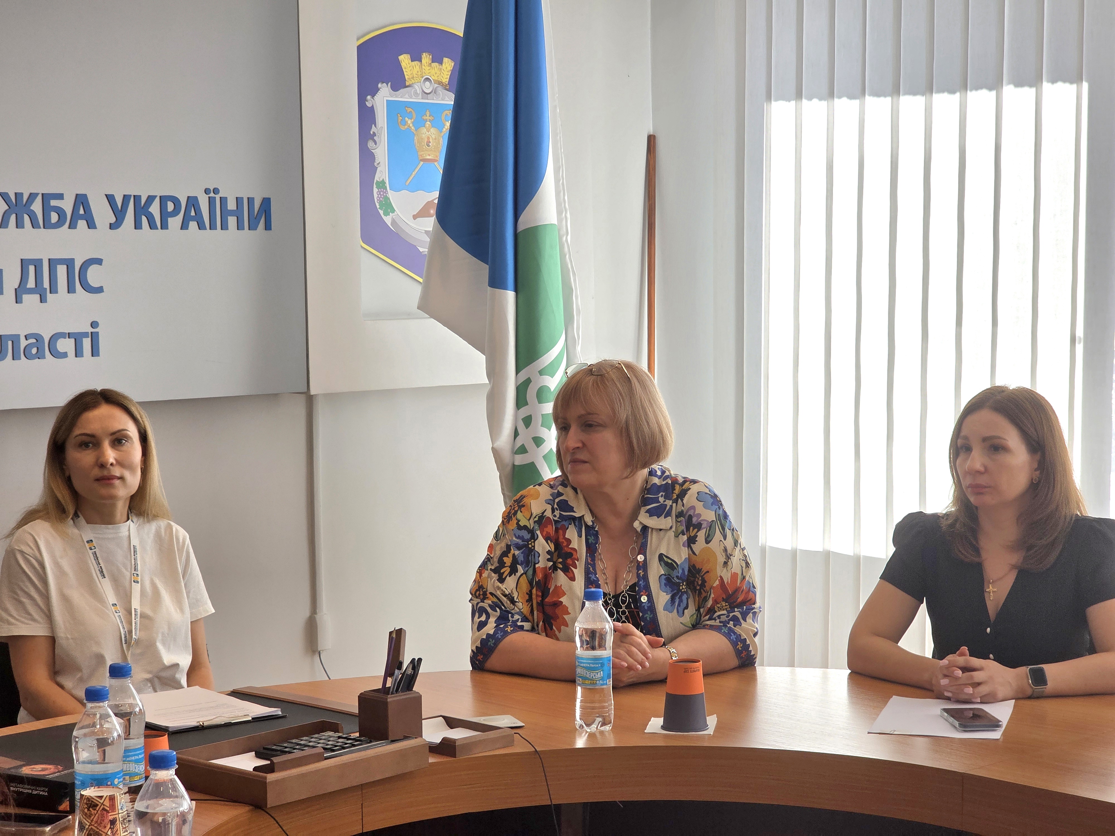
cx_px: 558
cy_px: 418
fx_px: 2223
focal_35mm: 69
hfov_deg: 28.2
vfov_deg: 21.3
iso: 50
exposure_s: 1/345
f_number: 2.4
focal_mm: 7.9
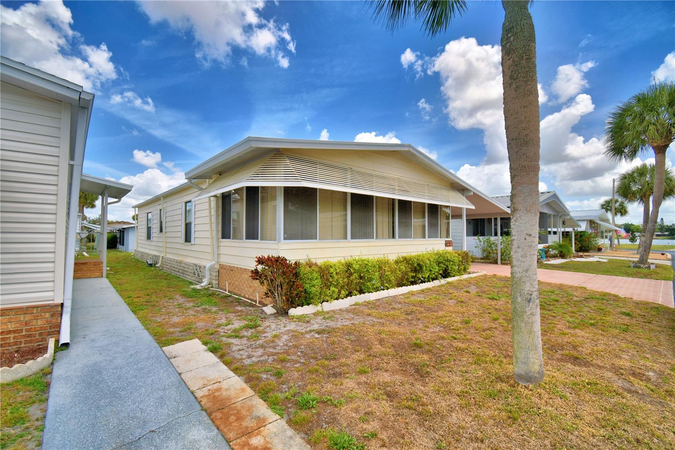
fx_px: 281
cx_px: 338
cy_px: 225
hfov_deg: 100.4
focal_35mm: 15
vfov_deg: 77.3
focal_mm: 10
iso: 100
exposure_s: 1/1250
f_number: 4.5
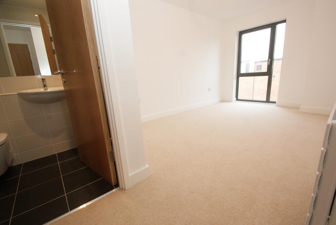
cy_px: 112
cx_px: 168
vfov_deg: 77.5
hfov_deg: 100.3
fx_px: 140
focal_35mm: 15
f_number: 5.6
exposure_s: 1/60
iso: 400
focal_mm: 10
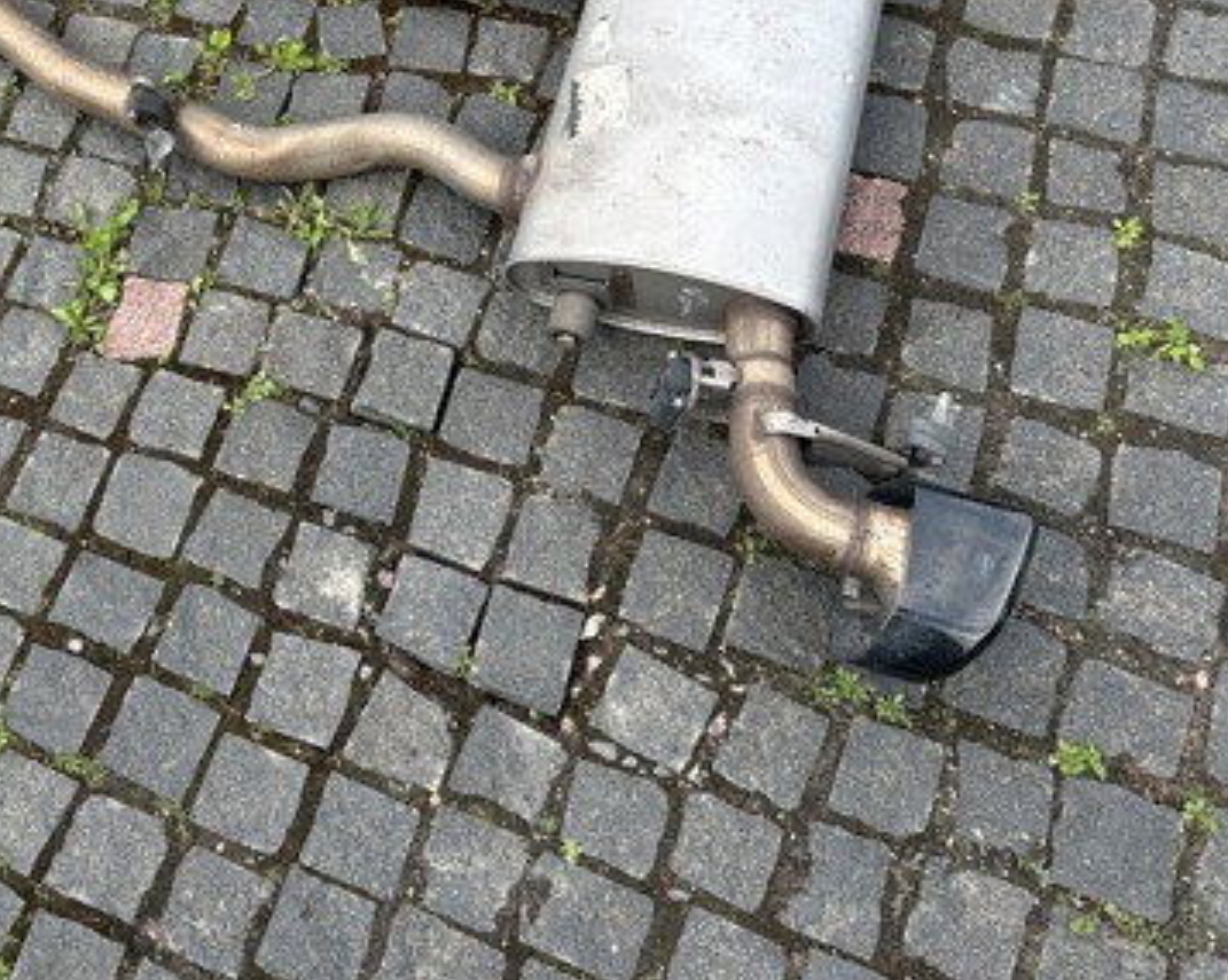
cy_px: 215
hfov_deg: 42.1
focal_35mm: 42
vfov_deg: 34.7
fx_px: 1525
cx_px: 261
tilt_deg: -56.5
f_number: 1.78
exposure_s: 1/1183
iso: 80
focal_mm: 6.86
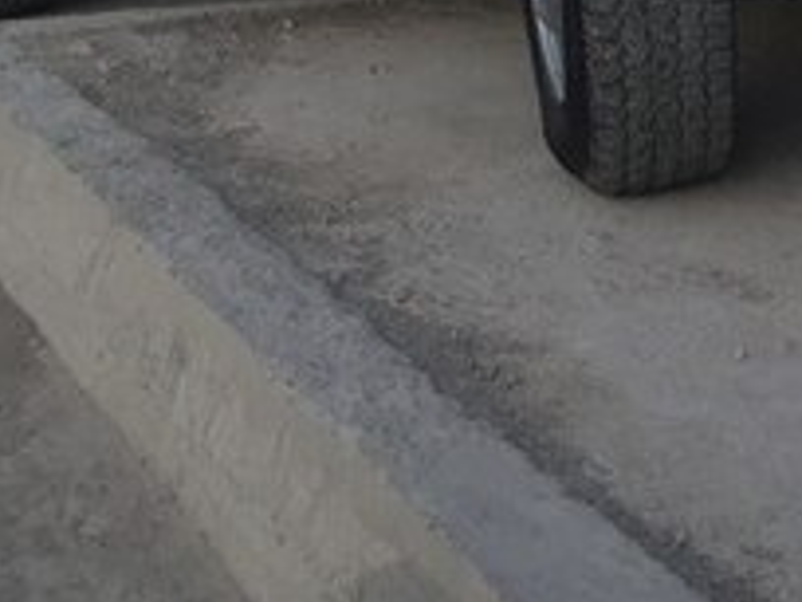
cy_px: -242
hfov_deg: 20.1
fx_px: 2178
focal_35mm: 94
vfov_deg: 14.8
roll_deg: -1.6
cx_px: 841
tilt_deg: -3.7
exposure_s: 1/33
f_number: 2.2
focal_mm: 4.15
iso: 50
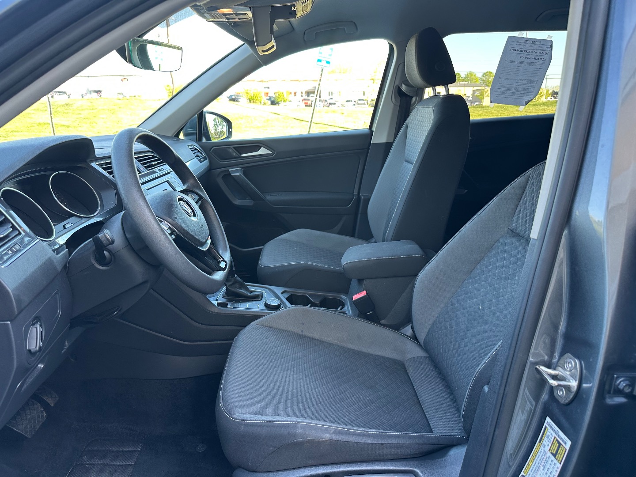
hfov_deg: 71.6
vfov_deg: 56.8
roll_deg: +1.3
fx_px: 441
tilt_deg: -16.3
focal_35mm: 24
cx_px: 318
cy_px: 238
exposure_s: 1/121
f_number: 1.78
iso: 100
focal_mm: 6.86
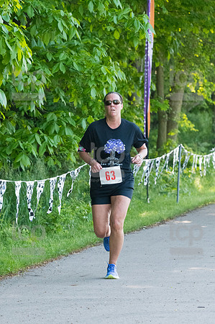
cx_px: 108
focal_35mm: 202
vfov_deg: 10.2
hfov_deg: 6.8
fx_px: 1814
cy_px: 162
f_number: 5.6
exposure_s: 1/1600
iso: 4000
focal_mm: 135
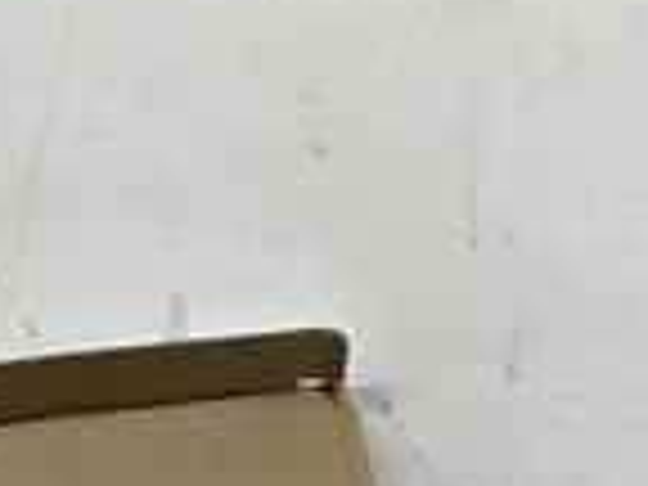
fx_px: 3033
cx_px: 436
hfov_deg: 12.2
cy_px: 1199
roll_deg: +0.8
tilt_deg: -29.9
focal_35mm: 162
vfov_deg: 8.3
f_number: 2.4
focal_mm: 3.3
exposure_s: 1/120
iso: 64
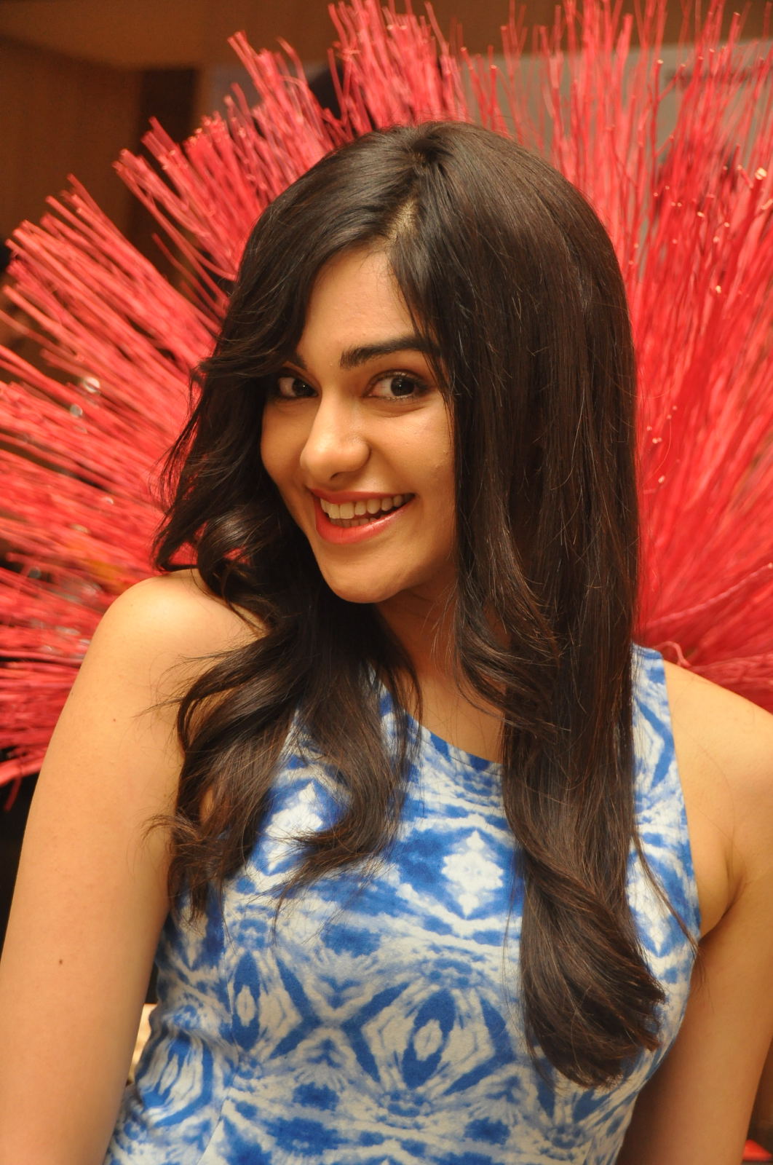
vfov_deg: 29.3
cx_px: 386
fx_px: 2229
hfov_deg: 19.7
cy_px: 582
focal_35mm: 69
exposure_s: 1/125
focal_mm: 46
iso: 1250
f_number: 4.5
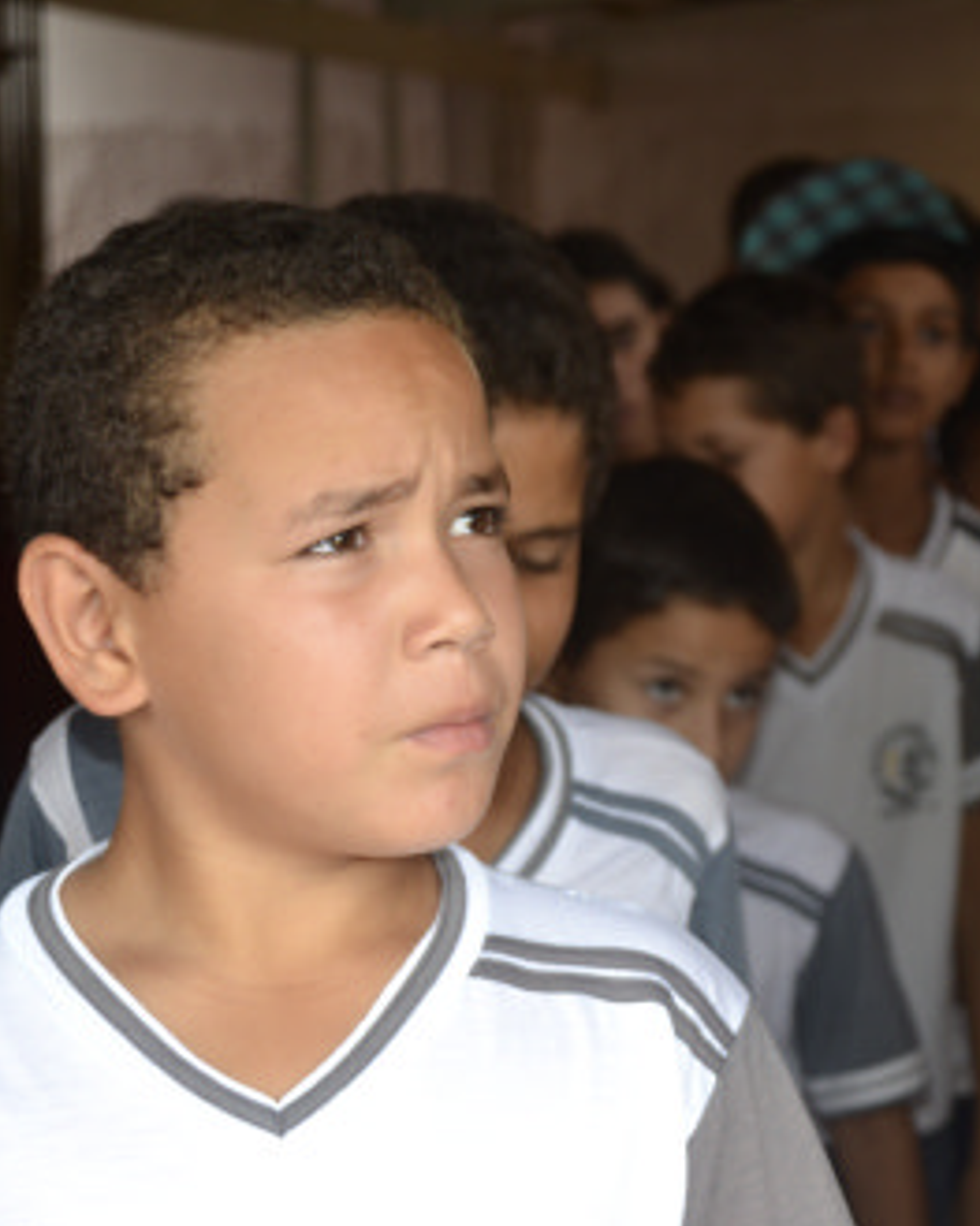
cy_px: 617
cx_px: 920
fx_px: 3410
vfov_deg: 20.4
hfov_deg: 16.1
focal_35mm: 94
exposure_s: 1/80
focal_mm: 44
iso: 400
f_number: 4.5
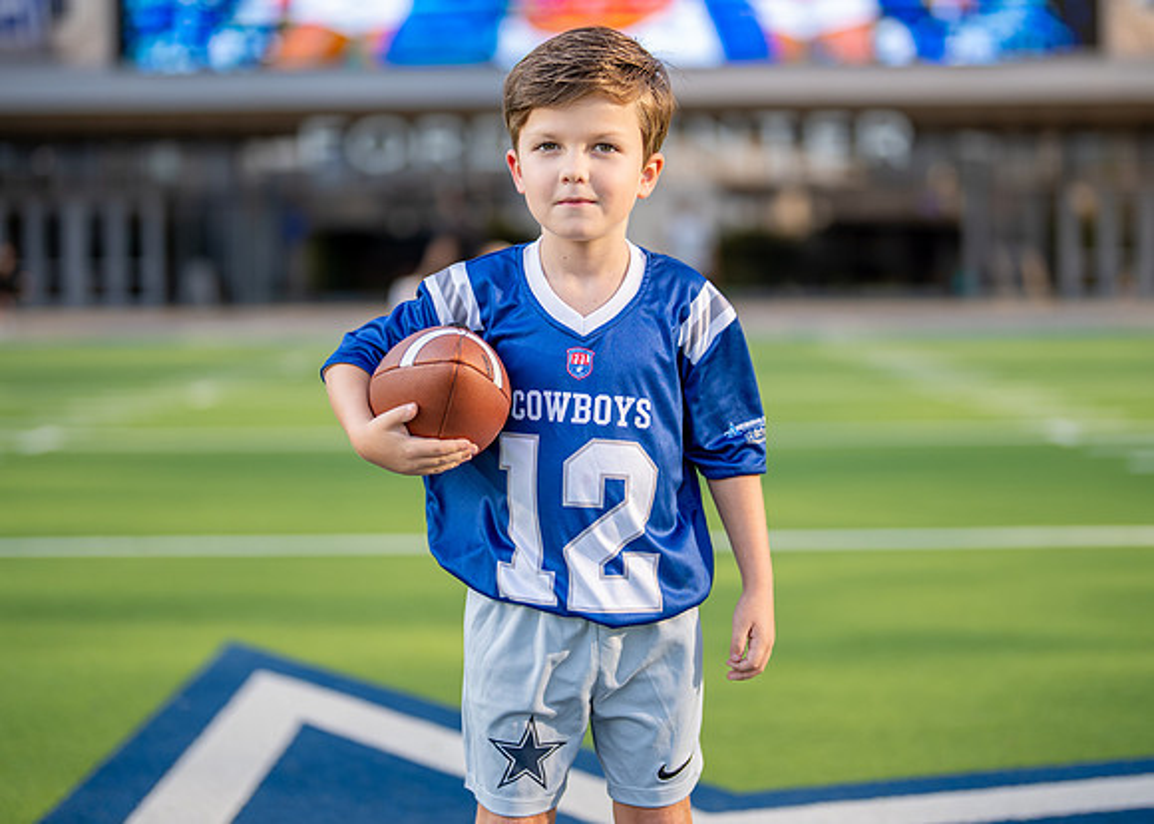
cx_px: 600
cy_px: 328
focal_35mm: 66
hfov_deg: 29.8
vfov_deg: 21.5
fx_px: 2168
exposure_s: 1/3200
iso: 125
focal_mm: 50
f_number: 1.2
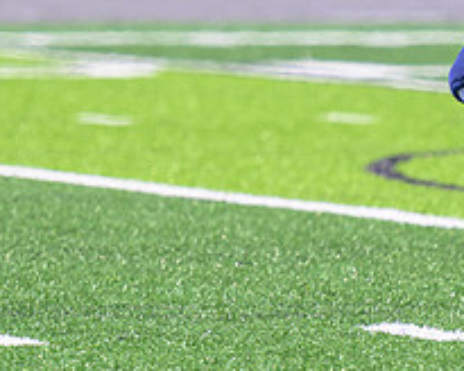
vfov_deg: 1.9
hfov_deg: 2.4
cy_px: 28
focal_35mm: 798
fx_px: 10959
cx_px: 426
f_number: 4
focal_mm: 210
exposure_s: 1/2500
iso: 500
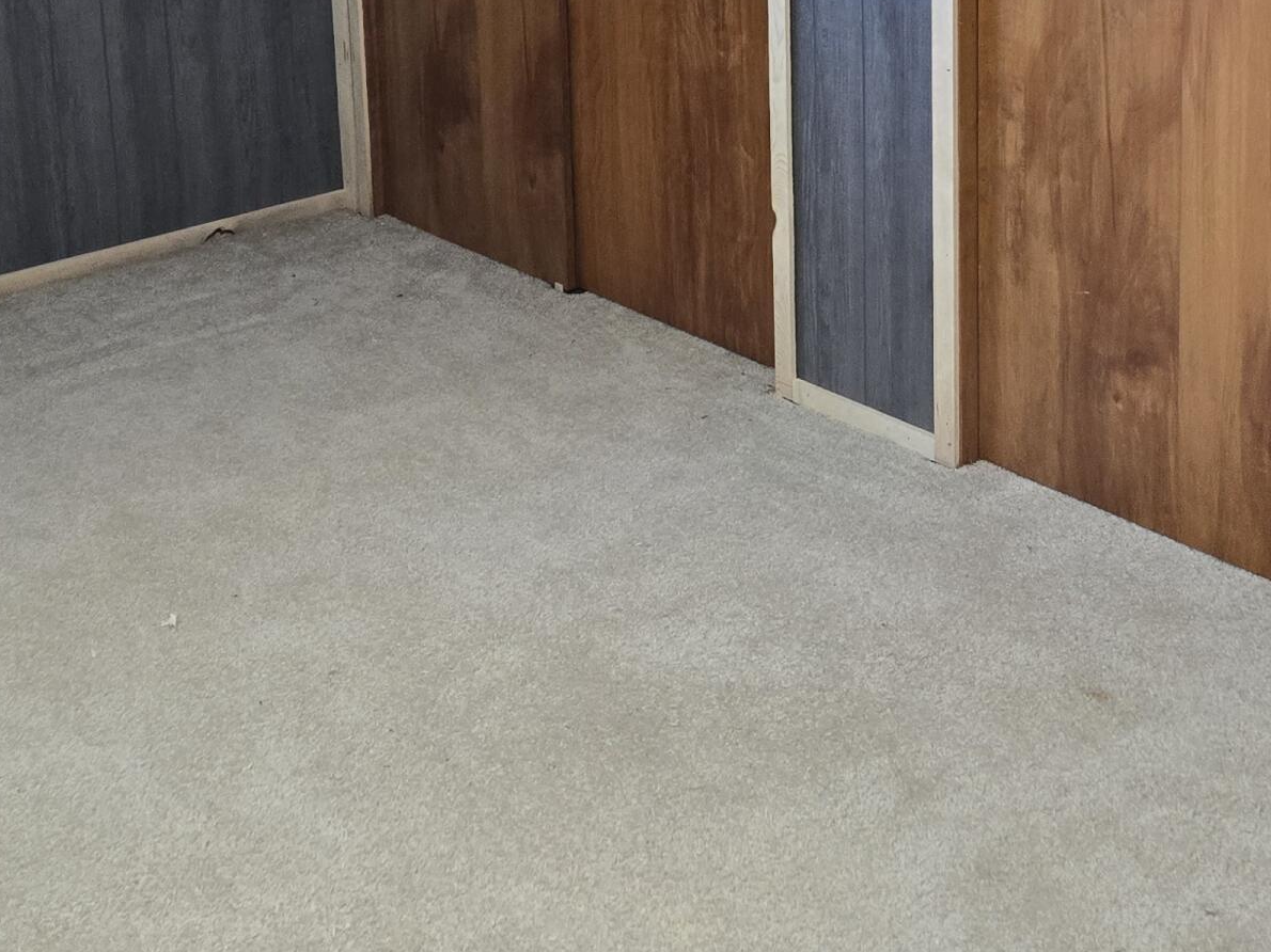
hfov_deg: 33.2
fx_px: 2129
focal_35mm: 58
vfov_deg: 24.0
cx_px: 652
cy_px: -23
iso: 500
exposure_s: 1/120
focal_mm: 5.4
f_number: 1.8
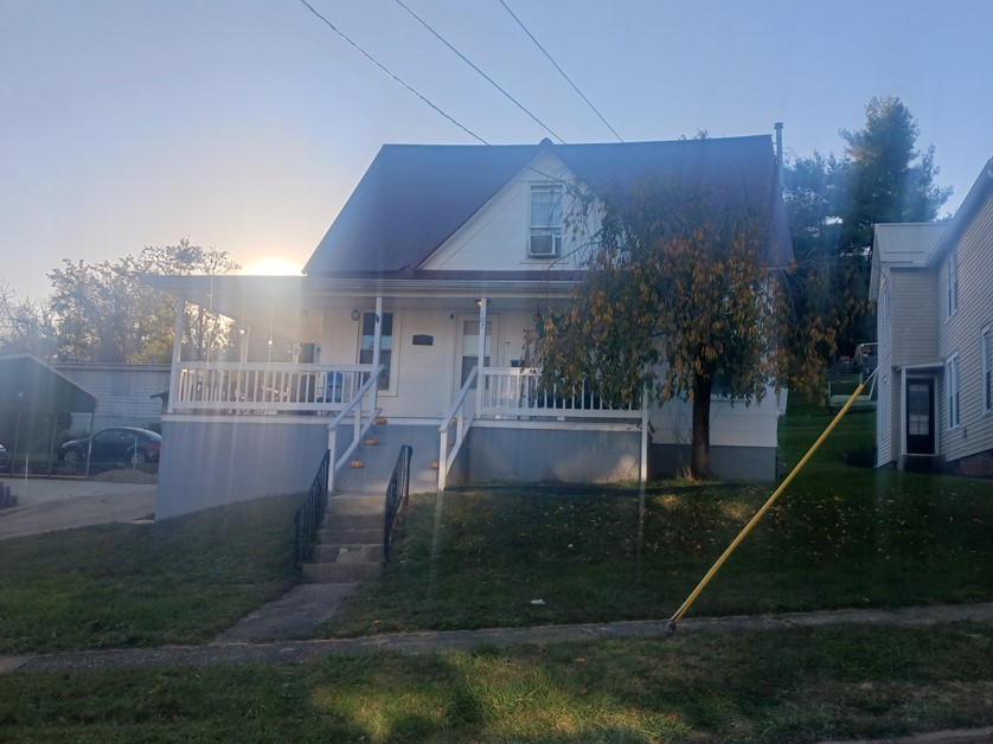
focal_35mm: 33
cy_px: 373
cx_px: 588
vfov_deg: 42.9
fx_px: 946
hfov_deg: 55.0
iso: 20
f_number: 1.8
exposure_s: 1/188
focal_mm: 4
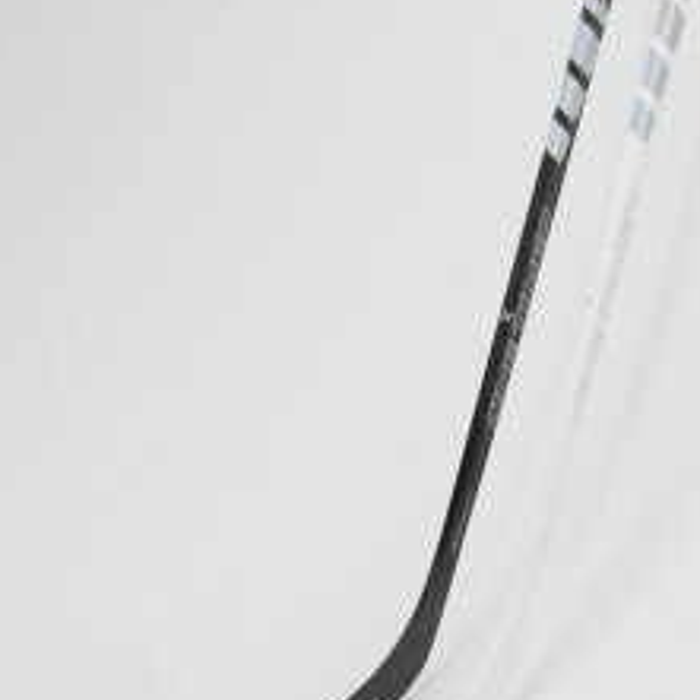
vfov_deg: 17.6
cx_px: 573
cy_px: 48
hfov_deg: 17.8
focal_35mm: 97
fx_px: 2219
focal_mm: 28
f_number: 8
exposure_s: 1/160
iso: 160
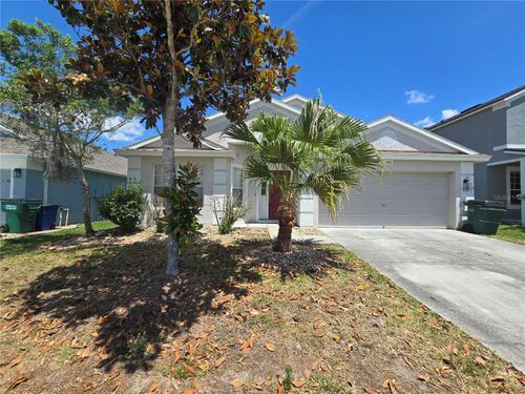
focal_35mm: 13
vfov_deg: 89.9
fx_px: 197
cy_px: 197
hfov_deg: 106.2
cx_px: 262
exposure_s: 1/1930
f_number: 2.2
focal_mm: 2.2
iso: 50
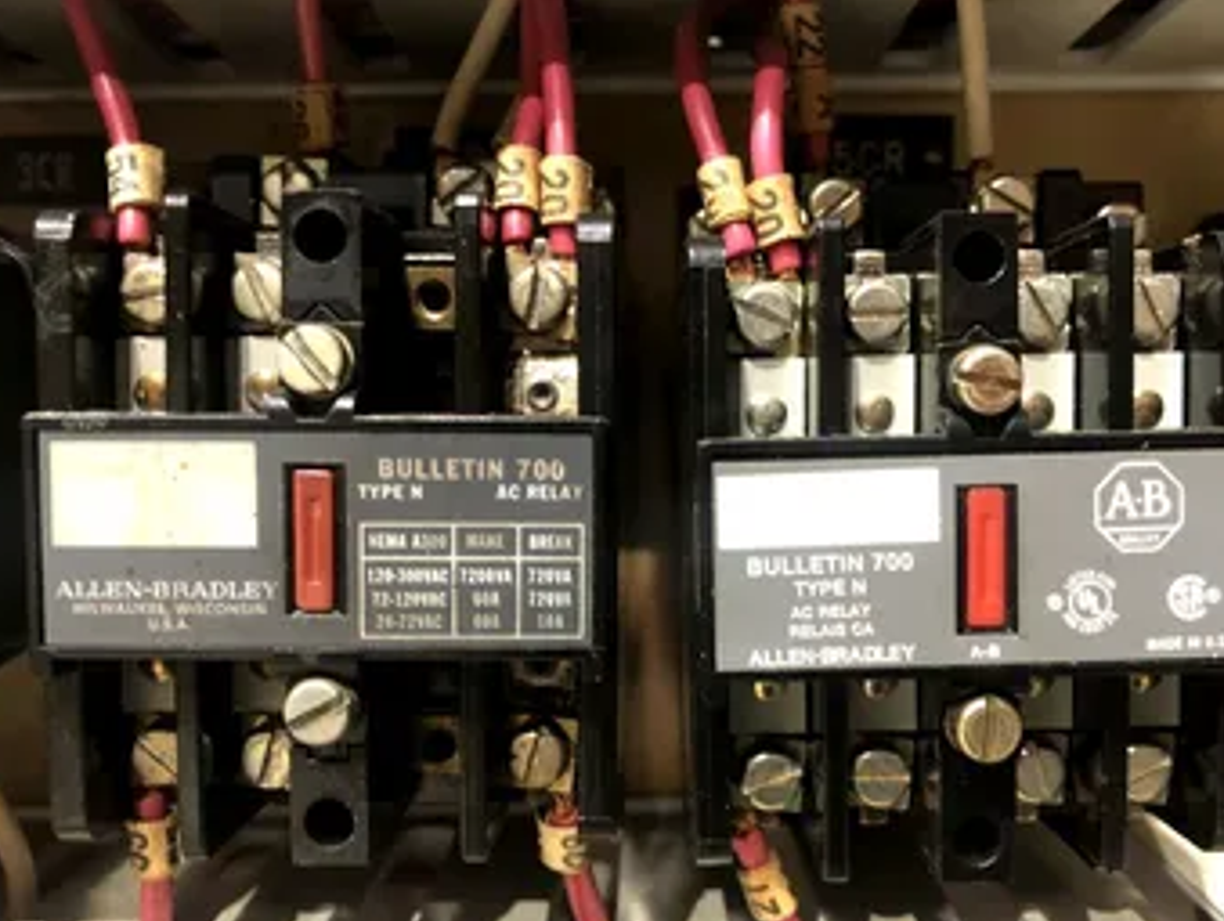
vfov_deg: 42.9
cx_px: 668
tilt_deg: -4.5
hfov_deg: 55.2
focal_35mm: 33
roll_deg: +0.6
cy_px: 535
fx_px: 1168
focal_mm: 4
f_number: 1.8
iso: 80
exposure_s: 1/8
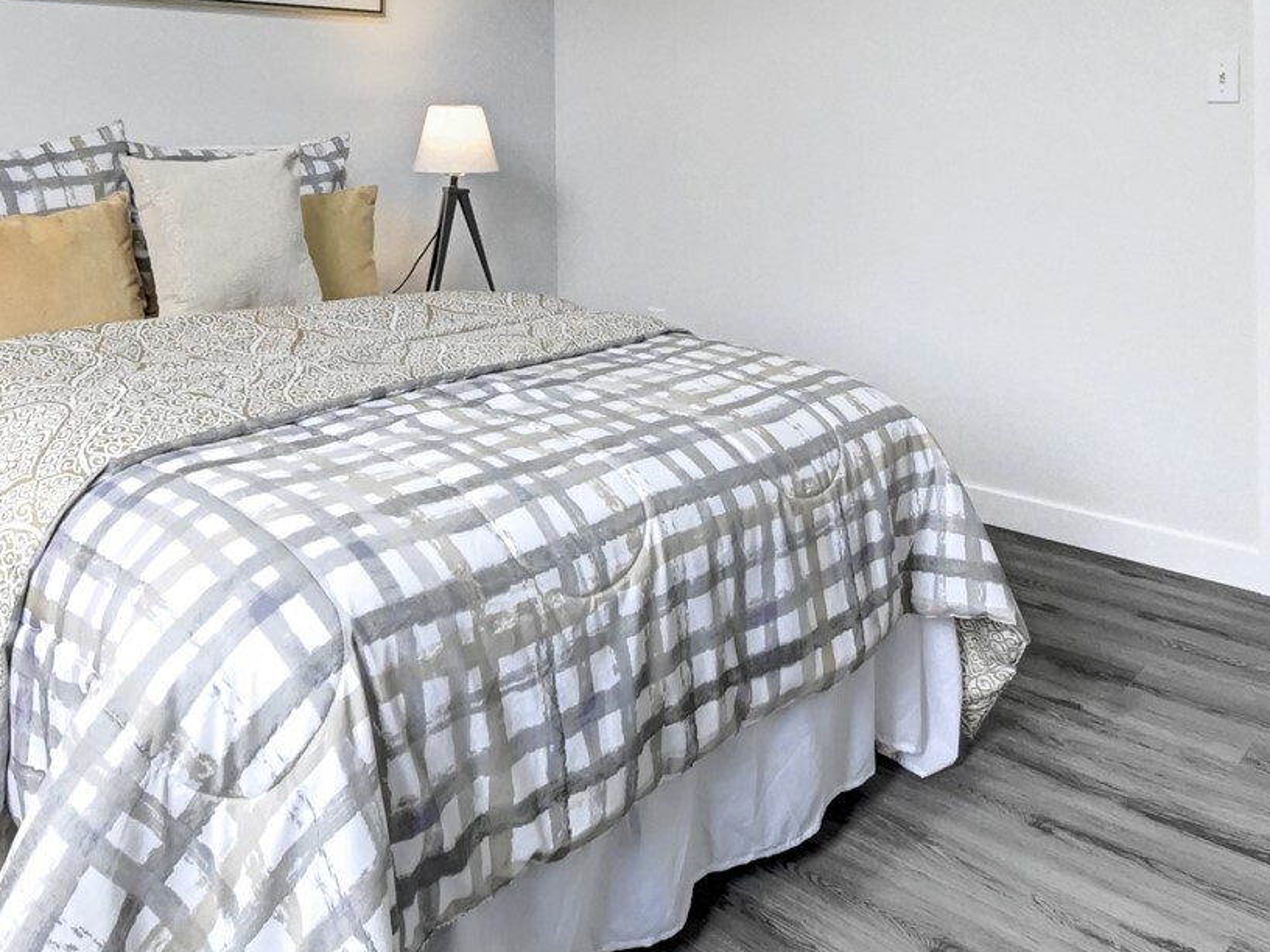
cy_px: 142
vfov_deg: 43.7
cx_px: 572
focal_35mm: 30
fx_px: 1101
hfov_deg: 59.8
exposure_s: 1/20
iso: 4000
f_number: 11
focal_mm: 10
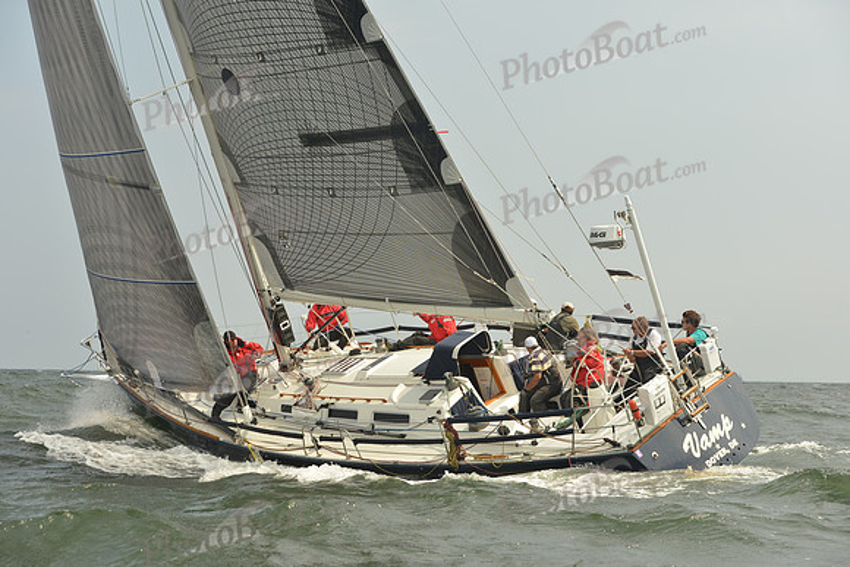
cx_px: 425
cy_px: 284
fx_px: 1653
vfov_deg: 19.5
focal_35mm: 70
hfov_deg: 28.8
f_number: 8
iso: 320
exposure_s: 1/1250
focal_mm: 70
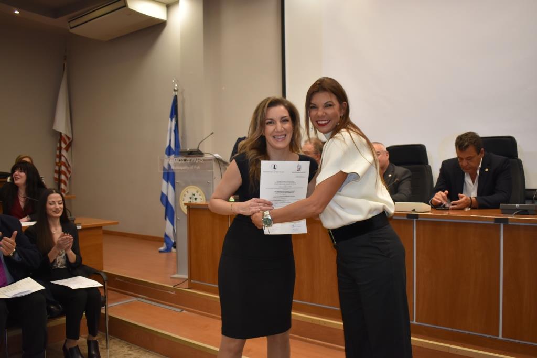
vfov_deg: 40.0
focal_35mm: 33
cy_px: 179
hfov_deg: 57.2
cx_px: 268
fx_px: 492
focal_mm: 22
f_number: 3.8
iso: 800
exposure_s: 1/160
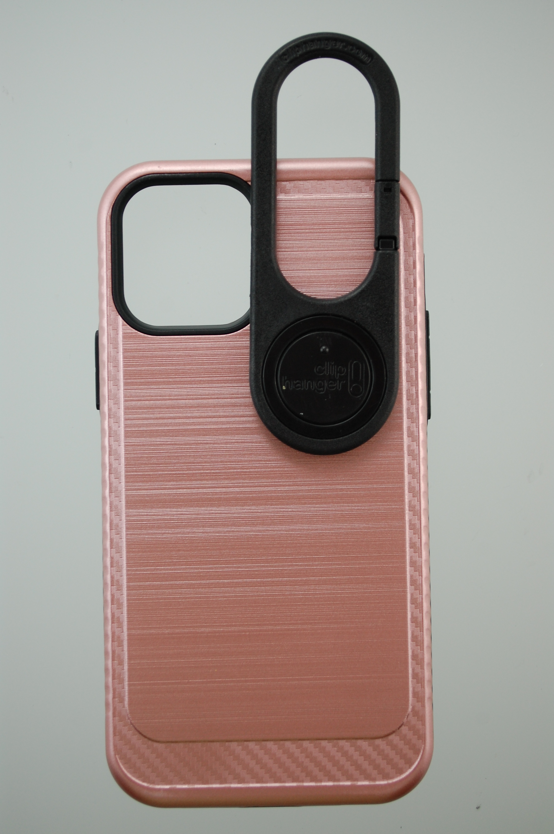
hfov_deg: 25.0
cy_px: 417
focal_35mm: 54
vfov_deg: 36.9
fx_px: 1249
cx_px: 277
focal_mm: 36
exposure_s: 1/60
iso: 400
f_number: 5.3
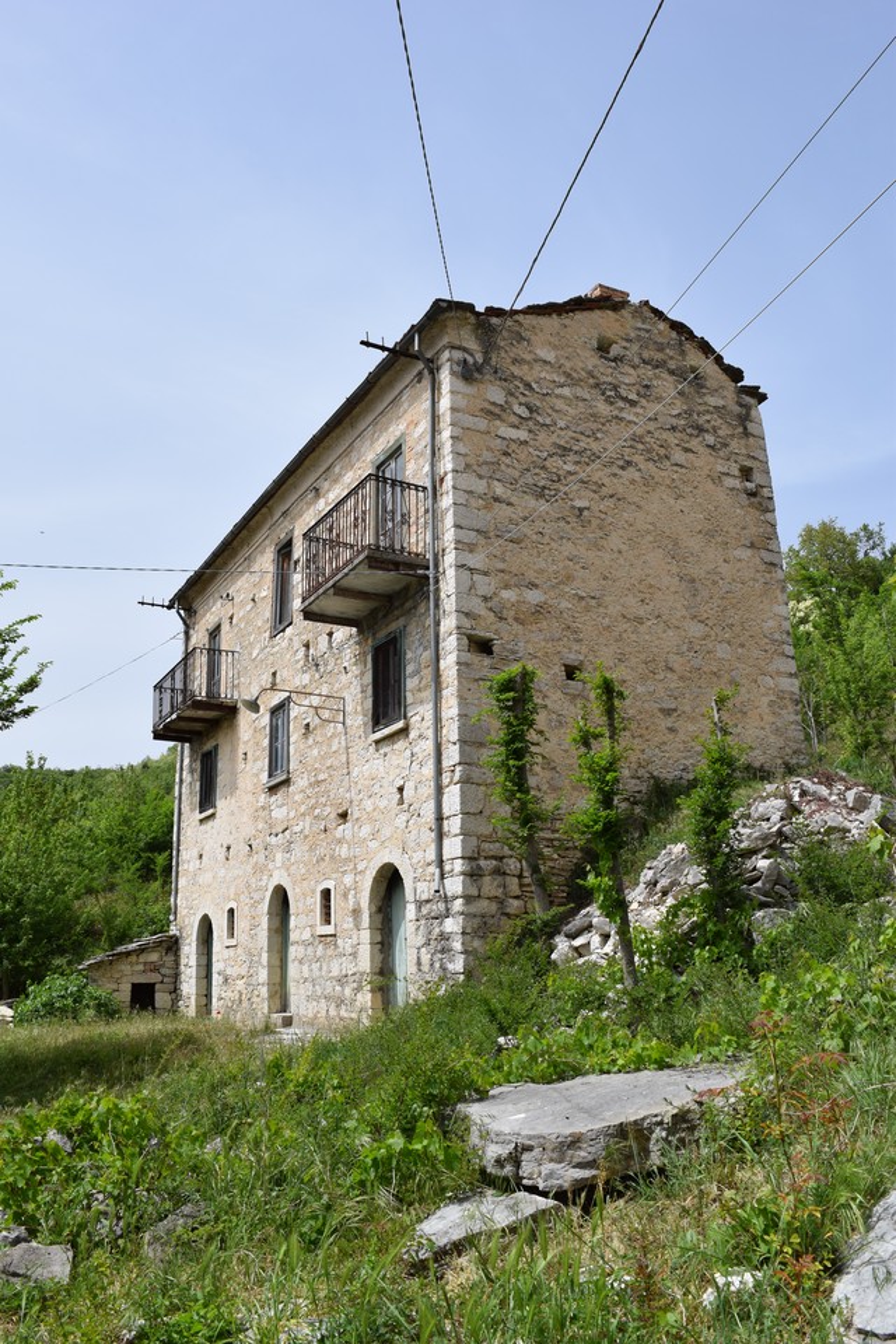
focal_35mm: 27
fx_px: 1008
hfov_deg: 47.9
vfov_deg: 67.4
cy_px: 672
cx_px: 448
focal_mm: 18
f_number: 10
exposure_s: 1/400
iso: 200
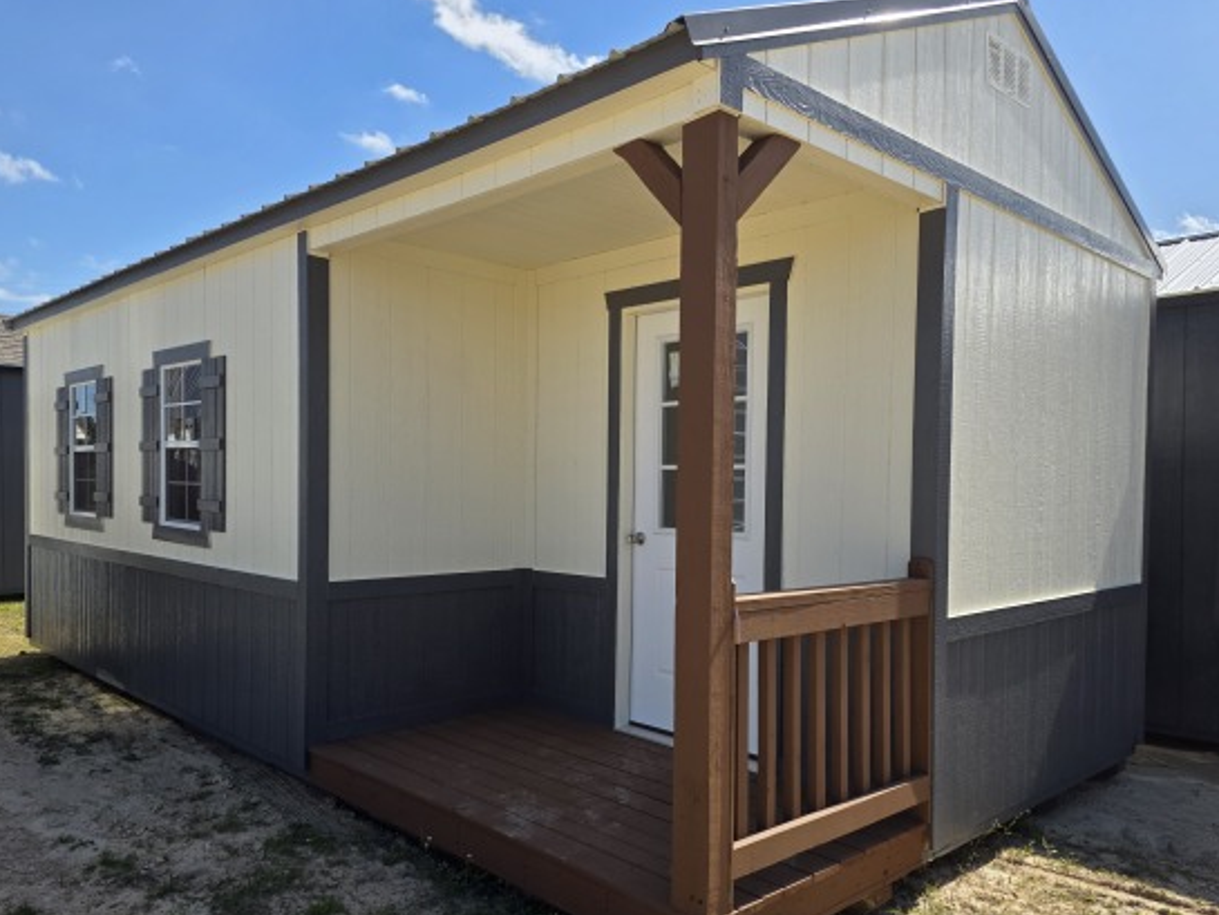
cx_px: 667
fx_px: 951
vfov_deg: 51.3
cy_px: 501
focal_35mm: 27
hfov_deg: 65.2
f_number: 1.7
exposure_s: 1/4237
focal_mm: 6.3
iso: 80
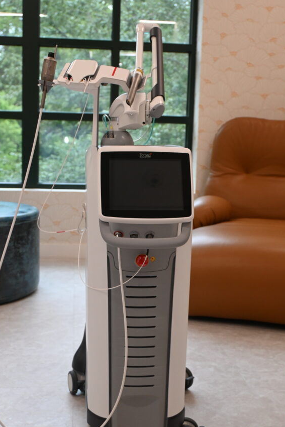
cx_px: 132
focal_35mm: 48
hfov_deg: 28.1
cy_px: 223
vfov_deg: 41.2
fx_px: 569
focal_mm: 26.5
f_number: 4.5
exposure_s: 1/125
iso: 800
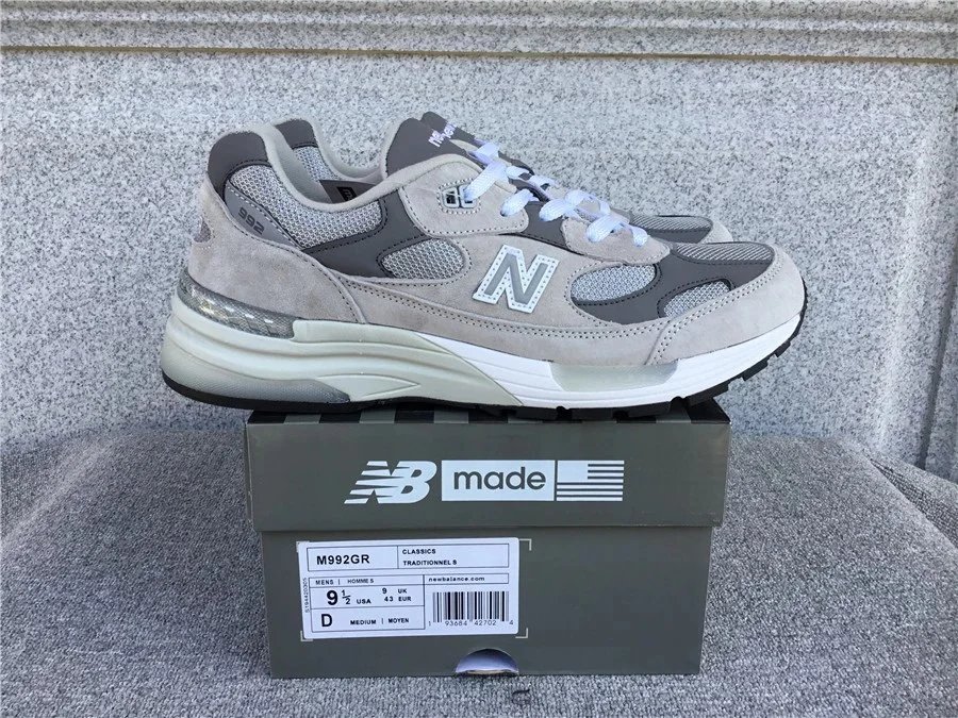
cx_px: 479
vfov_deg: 45.4
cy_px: 359
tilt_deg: -17.6
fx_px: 858
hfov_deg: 58.4
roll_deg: -0.4
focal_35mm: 31
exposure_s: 1/211
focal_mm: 3.3
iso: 25
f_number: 2.4
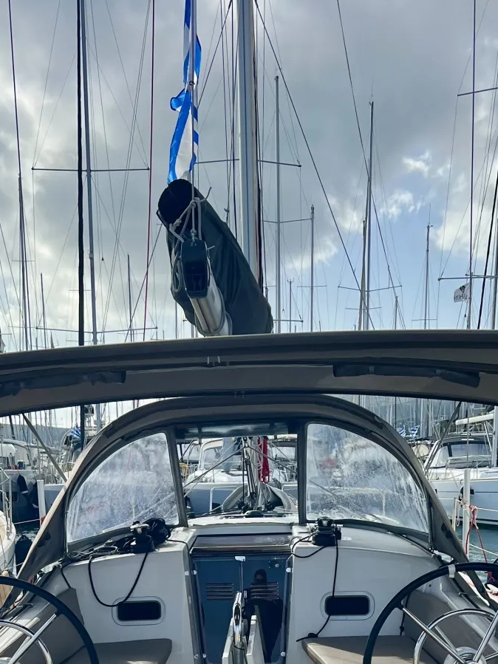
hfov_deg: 27.0
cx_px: 231
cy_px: 684
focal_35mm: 54
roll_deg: -0.8
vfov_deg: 32.3
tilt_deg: -9.1
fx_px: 1036
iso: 50
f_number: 1.5
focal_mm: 5.7
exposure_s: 1/3831
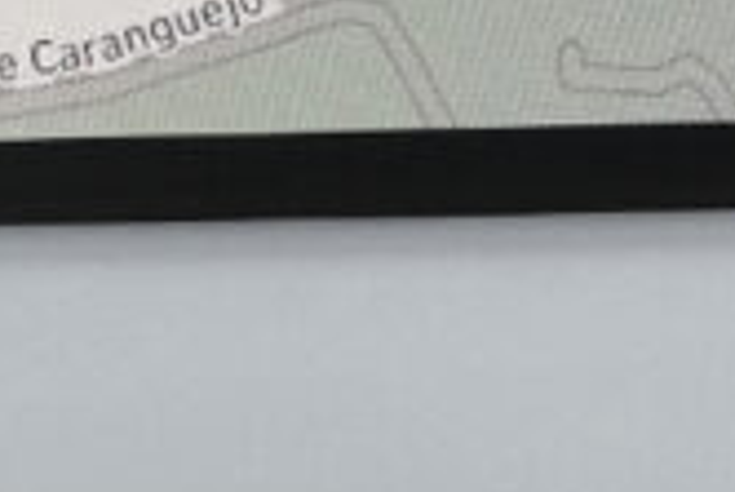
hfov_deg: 8.6
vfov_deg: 5.8
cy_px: -202
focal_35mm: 234
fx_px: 4782
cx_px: -261
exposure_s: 1/160
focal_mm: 25.6
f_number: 9
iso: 2000
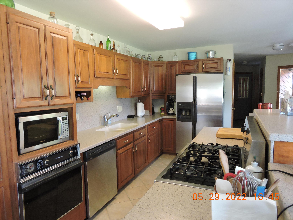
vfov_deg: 56.8
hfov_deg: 71.6
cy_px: 110
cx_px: 146
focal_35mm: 24
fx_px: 203
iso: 400
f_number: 3.3
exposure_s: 1/25
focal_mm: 4.3
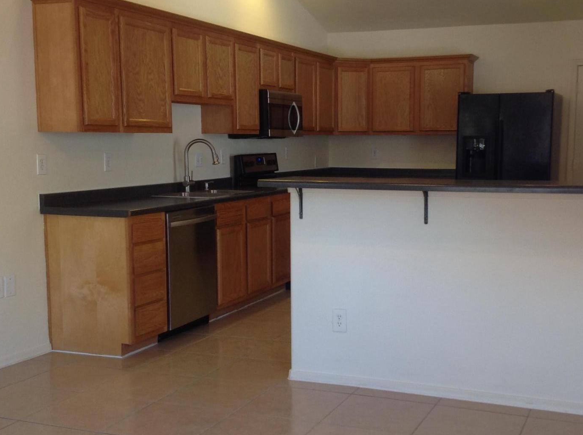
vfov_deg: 28.4
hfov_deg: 37.5
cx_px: 339
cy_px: 249
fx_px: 858
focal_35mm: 51
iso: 50
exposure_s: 1/20
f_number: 2.4
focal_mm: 4.28
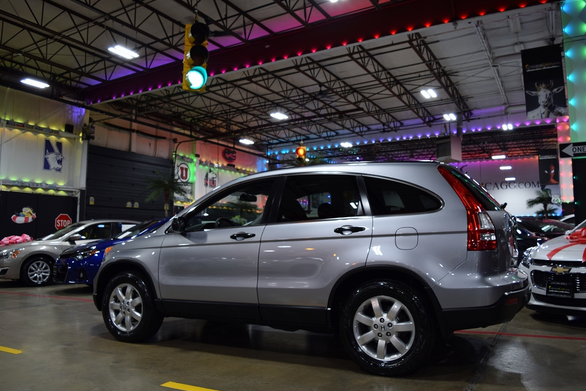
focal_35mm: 28
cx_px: 297
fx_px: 456
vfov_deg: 46.4
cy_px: 195
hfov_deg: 65.5
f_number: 4.5
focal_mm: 18
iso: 400
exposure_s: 1/80
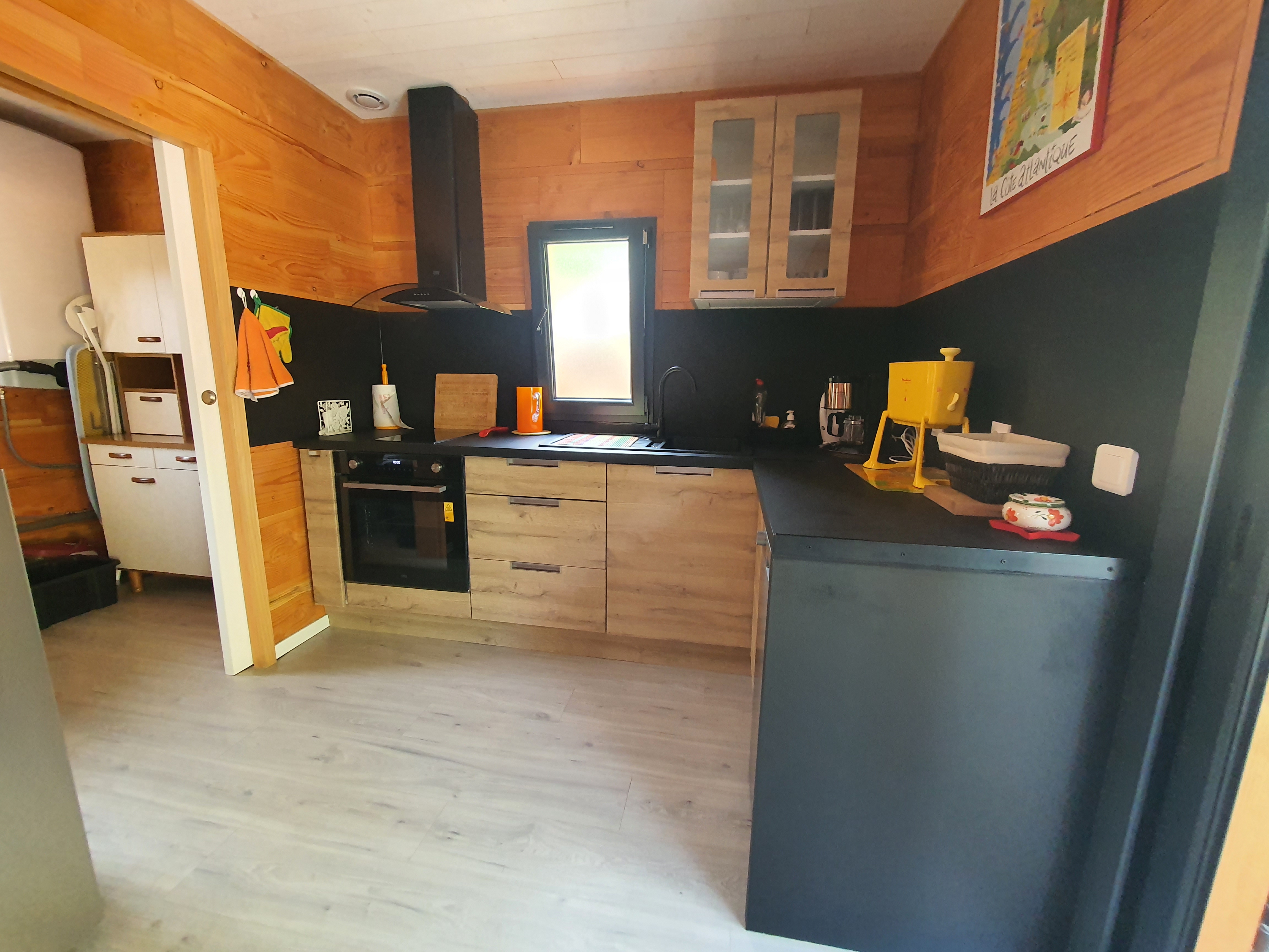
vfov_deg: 89.9
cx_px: 634
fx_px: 477
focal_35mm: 13
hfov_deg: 106.2
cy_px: 476
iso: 400
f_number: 2.2
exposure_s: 1/50
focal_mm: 1.8
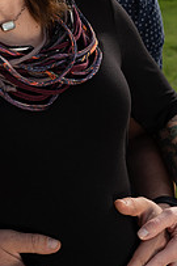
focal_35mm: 71
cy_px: 77
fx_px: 524
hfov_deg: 19.0
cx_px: 39
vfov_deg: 28.2
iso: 100
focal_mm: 32
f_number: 6.3
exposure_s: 1/125
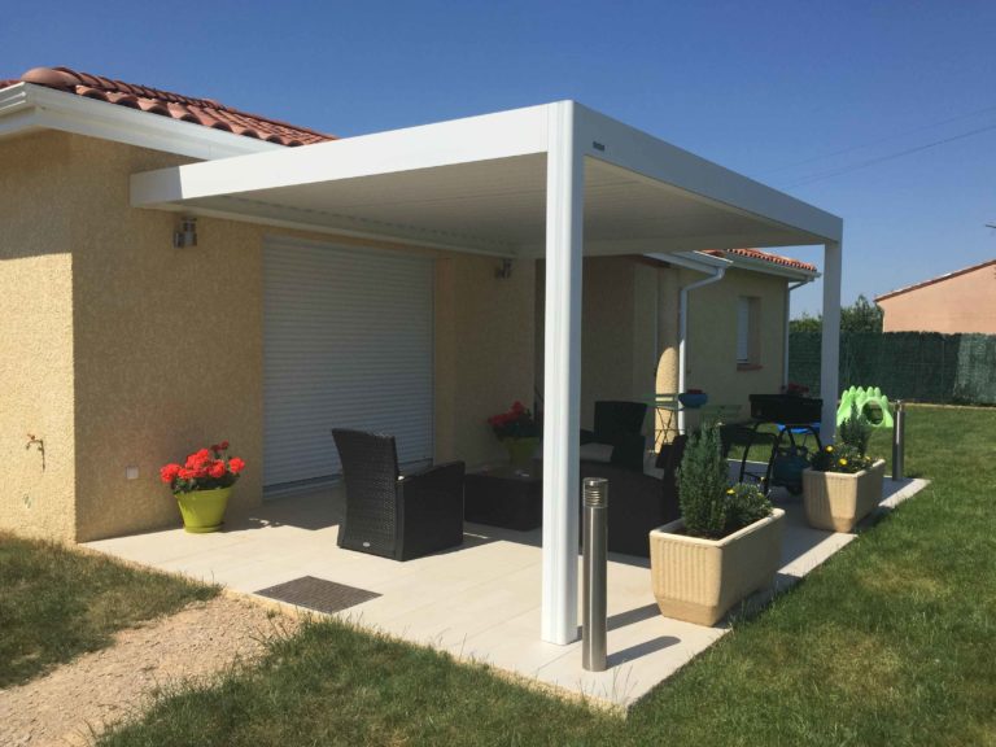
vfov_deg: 48.2
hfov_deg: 61.7
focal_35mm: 29
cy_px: 374
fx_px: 834
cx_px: 498
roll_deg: -0.4
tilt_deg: -1.2
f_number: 2.2
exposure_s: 1/3300
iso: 32
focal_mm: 4.15
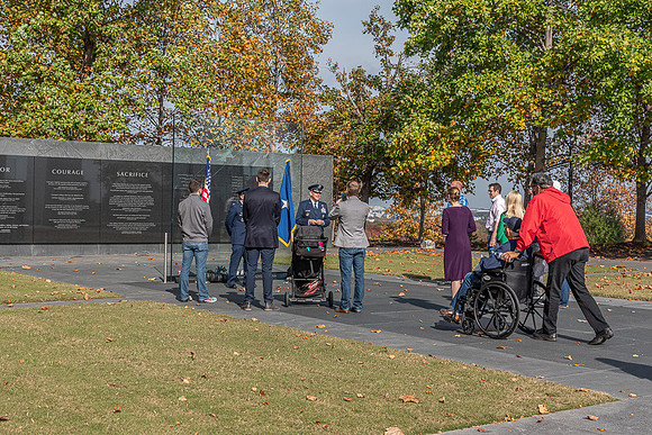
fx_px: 906
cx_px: 326
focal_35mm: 50
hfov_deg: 39.6
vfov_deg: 27.0
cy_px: 218
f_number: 11
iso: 500
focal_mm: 50
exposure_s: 1/500
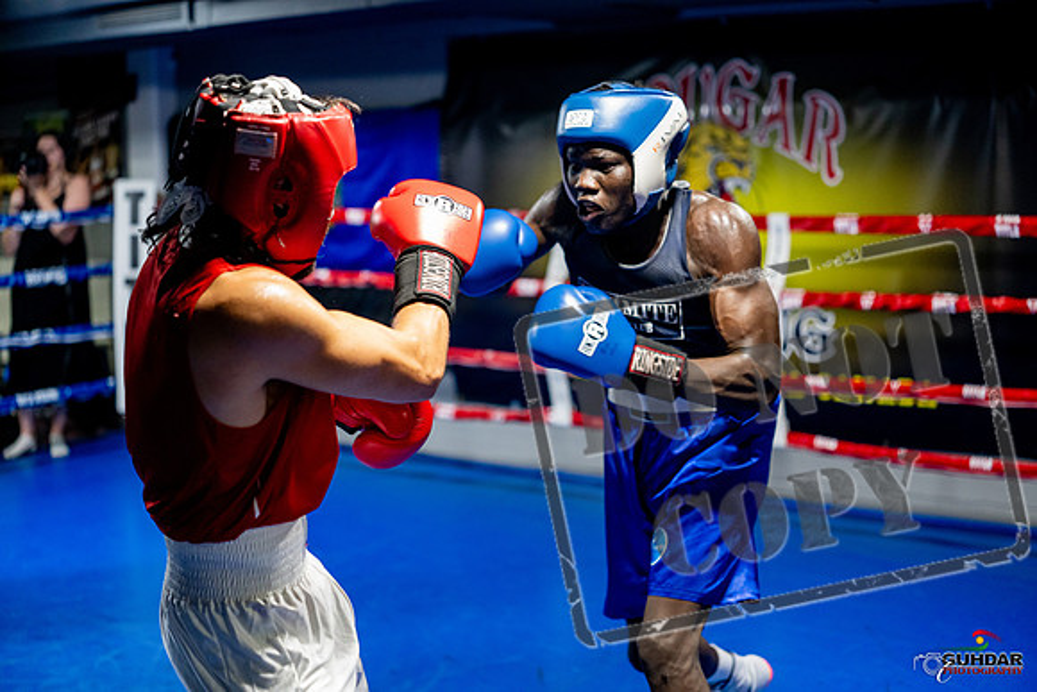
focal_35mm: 50
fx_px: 1441
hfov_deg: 39.6
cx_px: 518
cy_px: 346
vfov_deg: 27.0
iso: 4000
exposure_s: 1/800
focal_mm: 50
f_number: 2
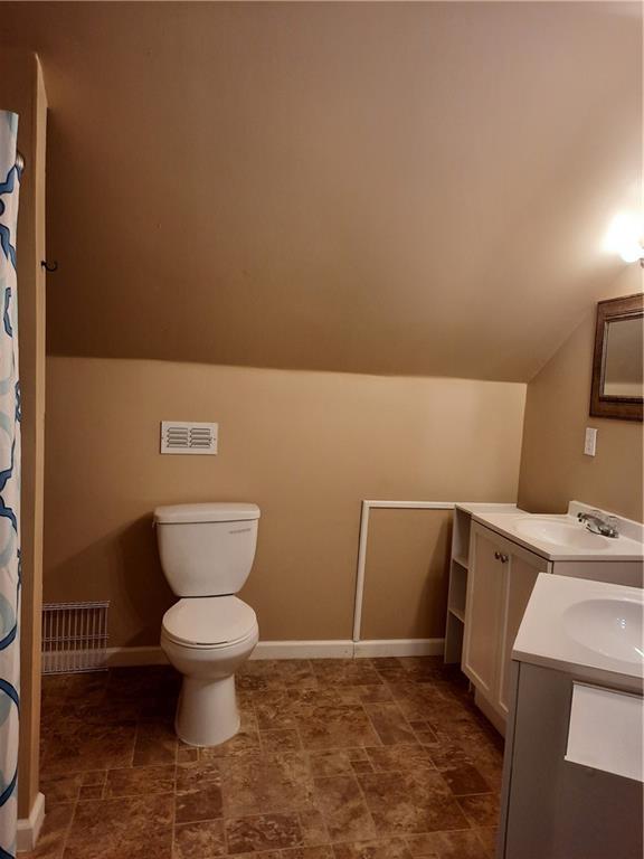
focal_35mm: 25
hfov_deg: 54.9
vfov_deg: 69.4
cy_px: 430
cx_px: 322
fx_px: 620
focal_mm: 4.6
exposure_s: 1/60
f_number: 2
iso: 160
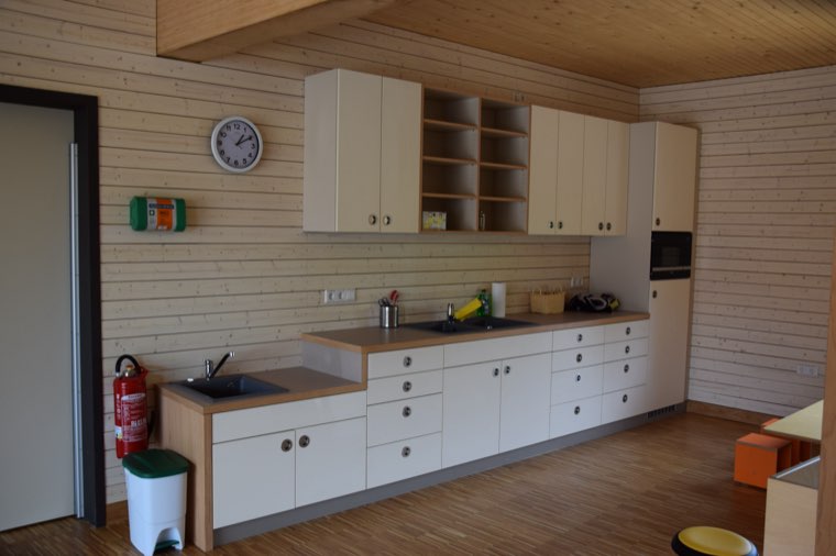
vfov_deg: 41.7
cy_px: 278
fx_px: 731
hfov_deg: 59.5
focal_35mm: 32
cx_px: 418
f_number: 5
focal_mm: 21
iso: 400
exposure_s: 1/100
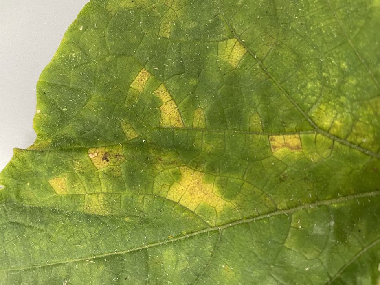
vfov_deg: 53.1
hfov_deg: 67.3
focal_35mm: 26
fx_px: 285
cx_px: 190
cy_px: 142
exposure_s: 1/60
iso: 160
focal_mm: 4.2
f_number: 1.6
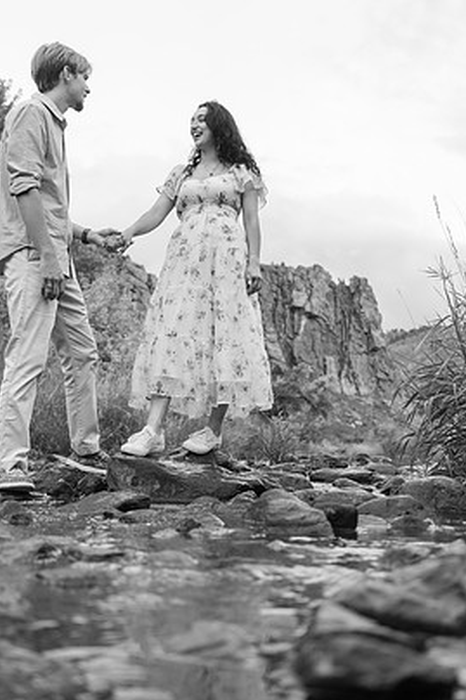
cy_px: 334
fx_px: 758
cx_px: 215
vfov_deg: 49.6
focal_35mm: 39
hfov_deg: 34.2
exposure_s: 1/250
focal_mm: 35
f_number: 2.8
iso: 250
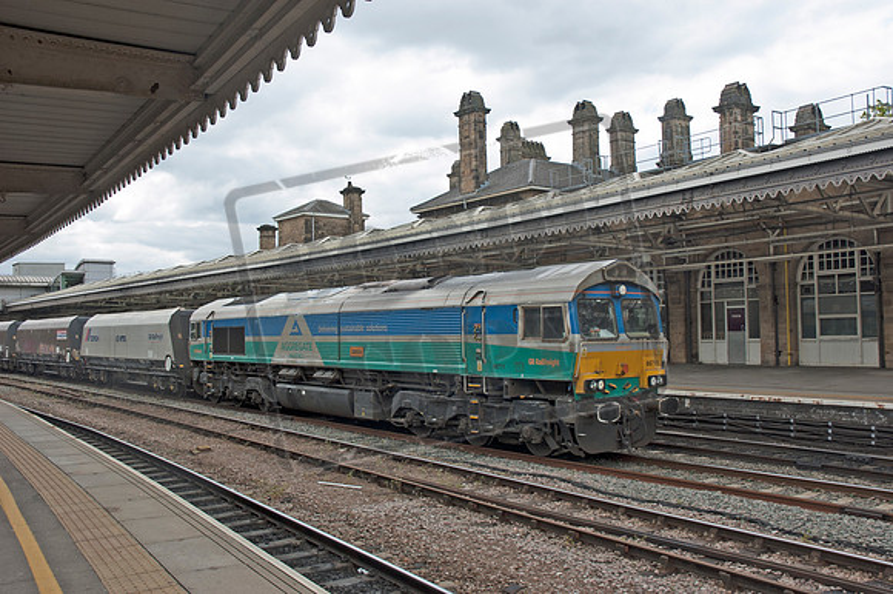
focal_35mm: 36
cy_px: 297
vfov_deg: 36.8
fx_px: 892
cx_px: 446
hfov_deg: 53.2
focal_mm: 24
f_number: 7.1
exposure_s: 1/200
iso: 200
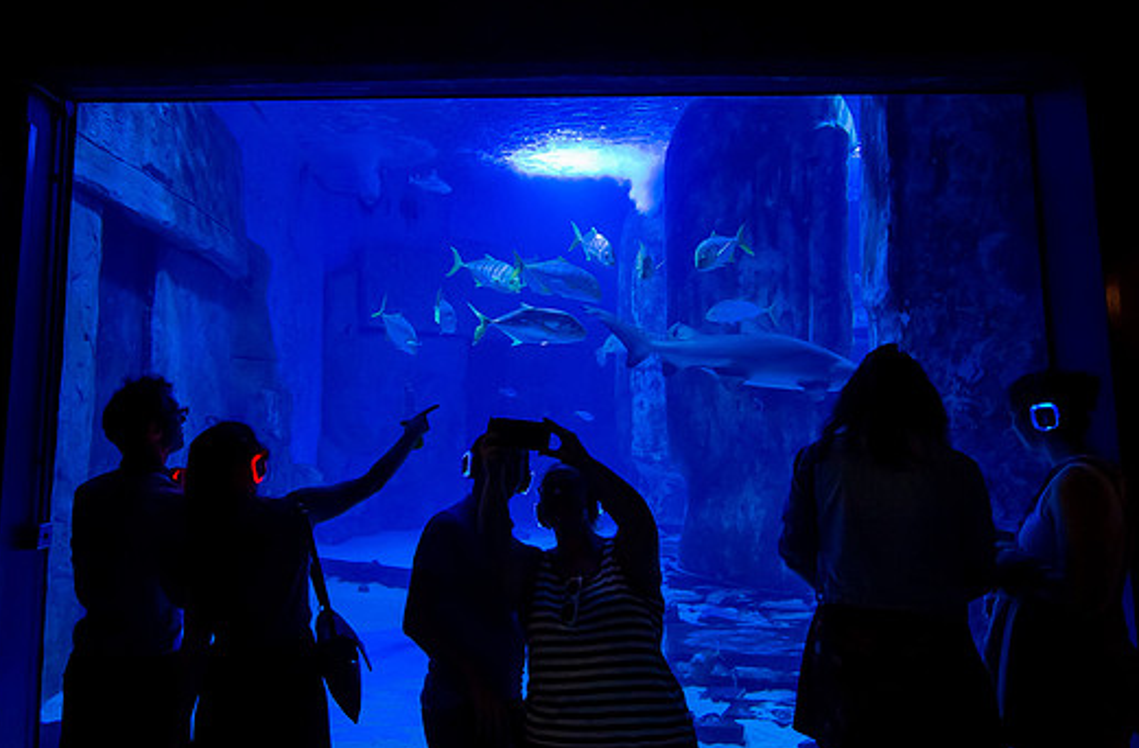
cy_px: 335
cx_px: 510
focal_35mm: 27
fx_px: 850
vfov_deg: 47.4
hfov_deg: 67.5
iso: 8000
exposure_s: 1/60
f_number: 6.3
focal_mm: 19
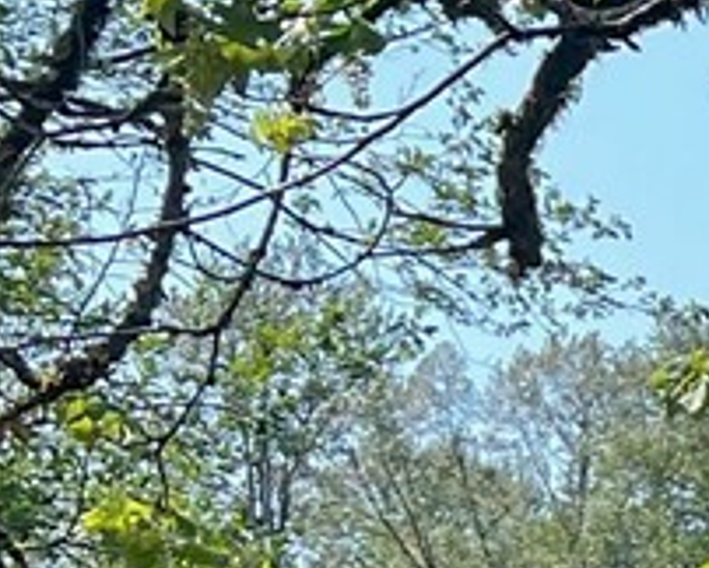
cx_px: 2274
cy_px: 985
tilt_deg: +2.4
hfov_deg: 8.0
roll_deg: -0.5
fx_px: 4222
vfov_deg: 7.5
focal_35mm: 201
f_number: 1.5
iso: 50
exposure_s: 1/1511
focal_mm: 5.7
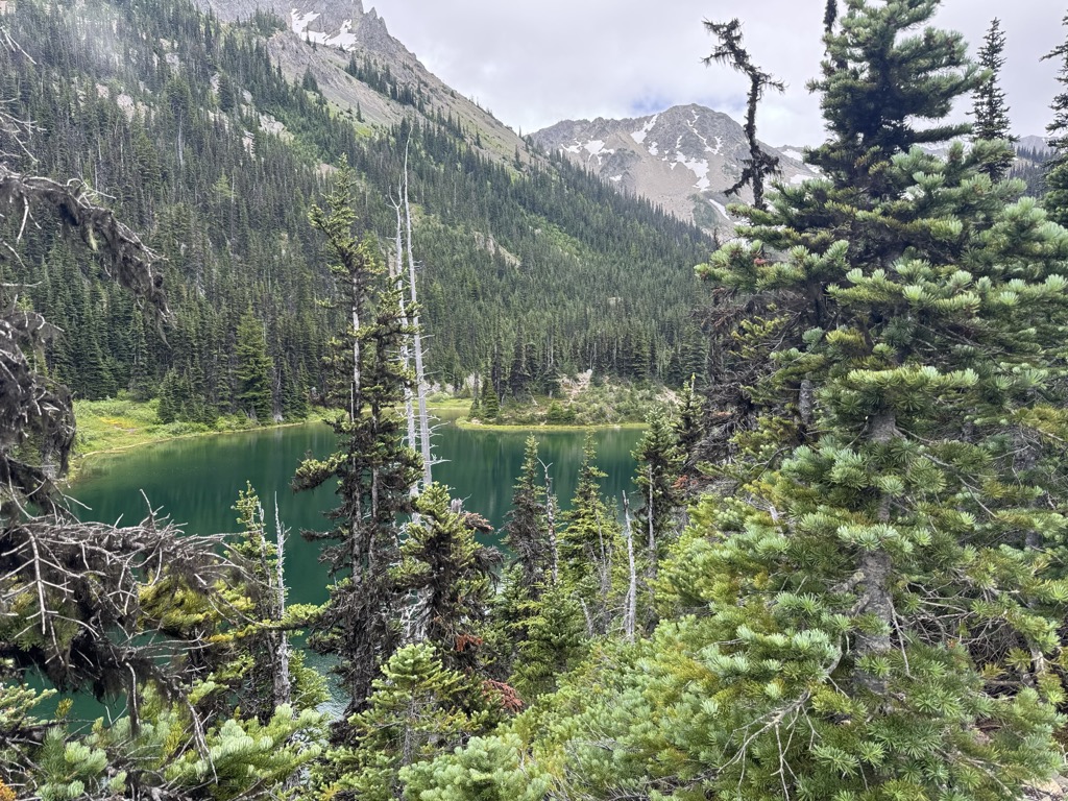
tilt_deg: -5.2
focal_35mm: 24
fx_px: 740
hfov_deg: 71.6
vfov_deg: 56.8
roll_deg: -1.1
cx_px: 534
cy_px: 400
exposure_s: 1/700
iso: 80
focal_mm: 6.76
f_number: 1.78
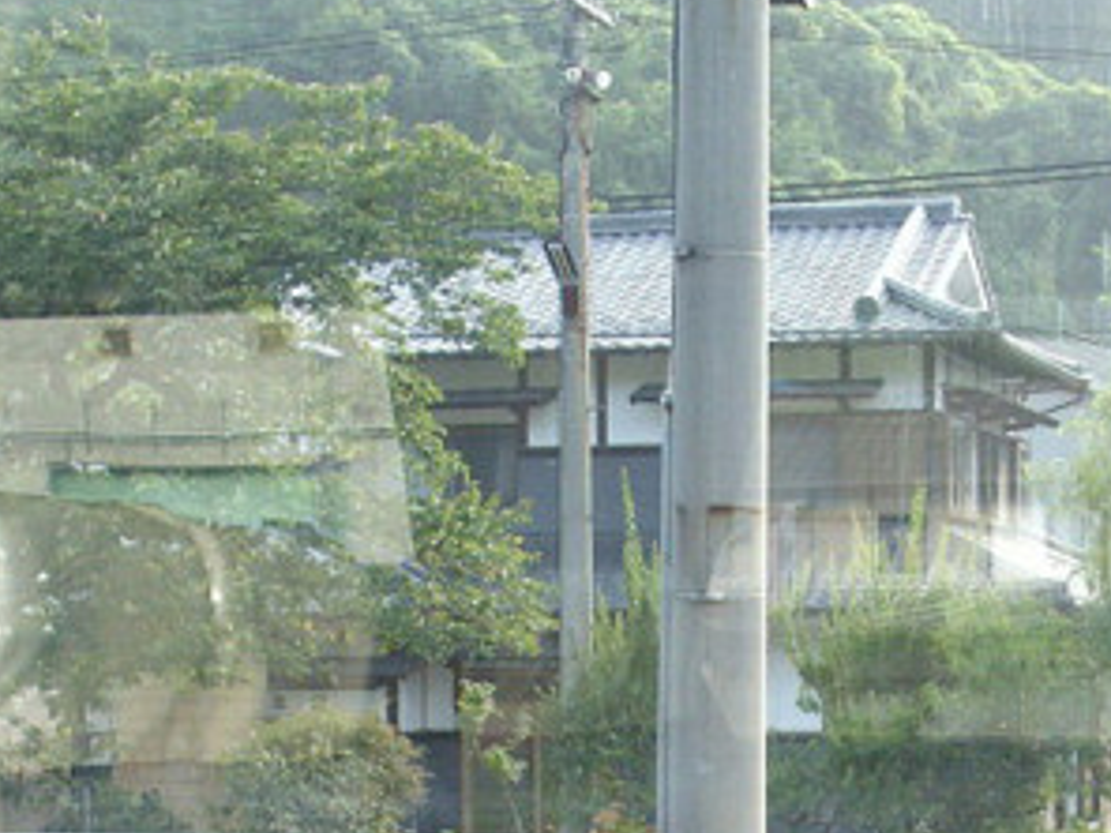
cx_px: 646
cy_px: 916
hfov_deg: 19.6
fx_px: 3209
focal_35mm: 100
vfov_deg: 14.5
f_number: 2.8
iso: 82
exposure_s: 1/125
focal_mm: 6.2
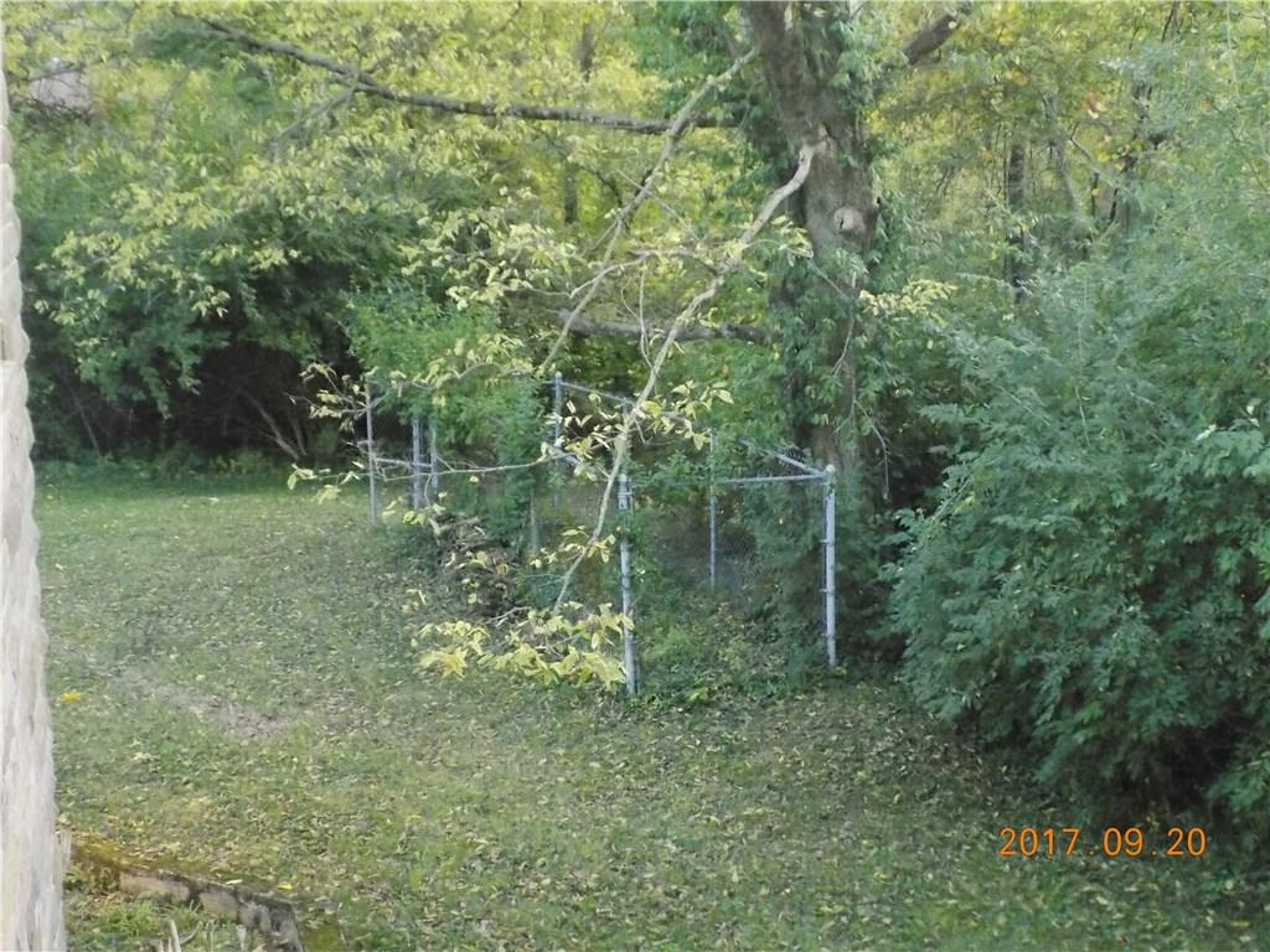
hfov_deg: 41.2
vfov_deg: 31.5
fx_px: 1688
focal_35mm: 46
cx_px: 635
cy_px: 476
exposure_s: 1/40
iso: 1600
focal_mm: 8.1
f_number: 3.7
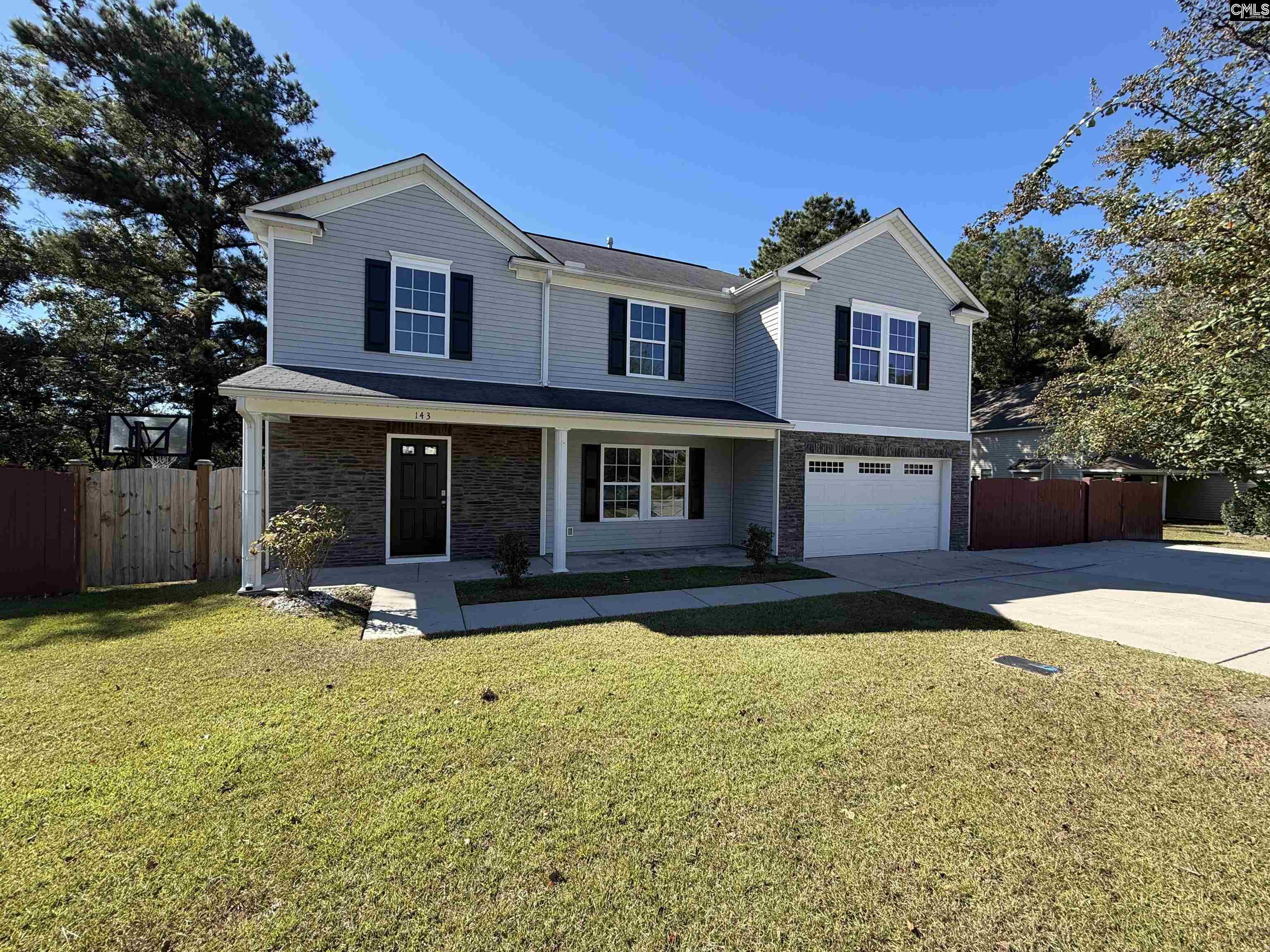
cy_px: 476
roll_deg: +0.3
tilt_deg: -1.1
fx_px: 514
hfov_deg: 102.1
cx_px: 635
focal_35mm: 14
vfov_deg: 85.7
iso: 40
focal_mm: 2.22
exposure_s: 1/607
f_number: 2.2
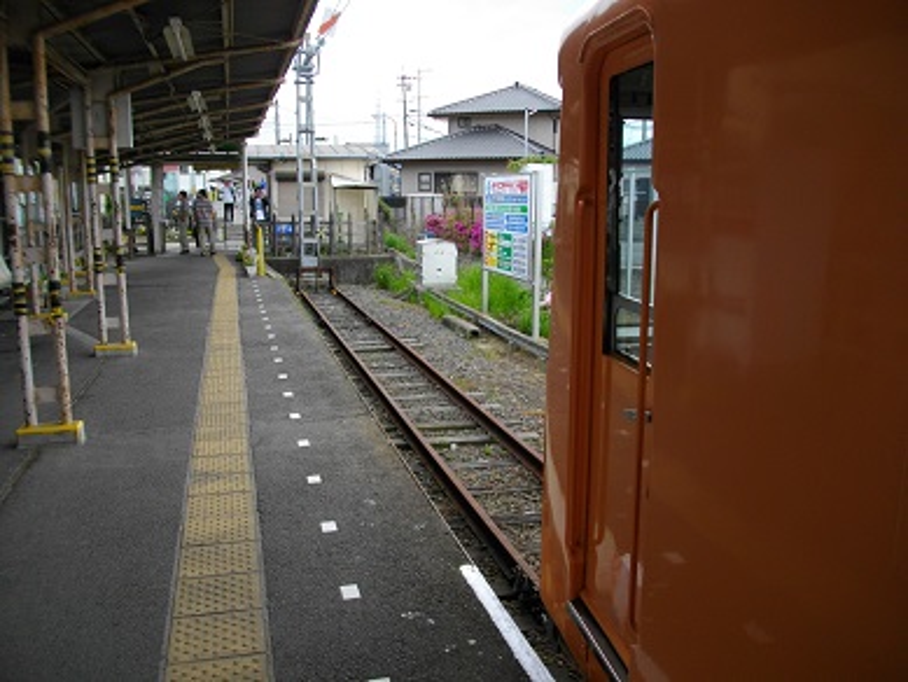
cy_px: 341
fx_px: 840
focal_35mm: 32
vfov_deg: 44.2
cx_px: 454
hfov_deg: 56.8
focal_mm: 5.7
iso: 100
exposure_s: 1/400
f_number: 2.9
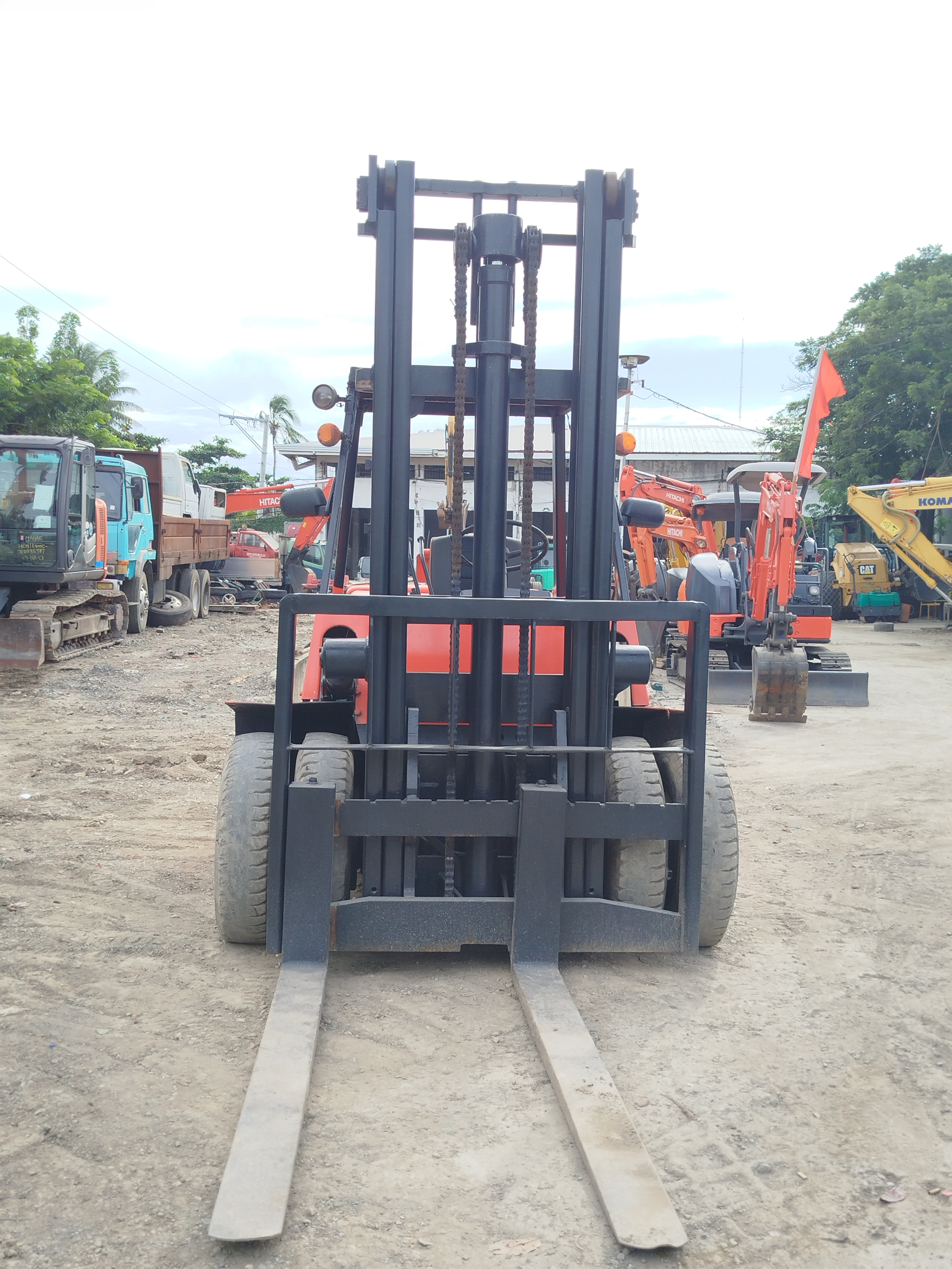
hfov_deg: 39.7
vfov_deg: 51.4
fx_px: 1320
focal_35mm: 36
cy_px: 634
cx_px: 476
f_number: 1.7
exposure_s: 1/555
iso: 50
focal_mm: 5.31
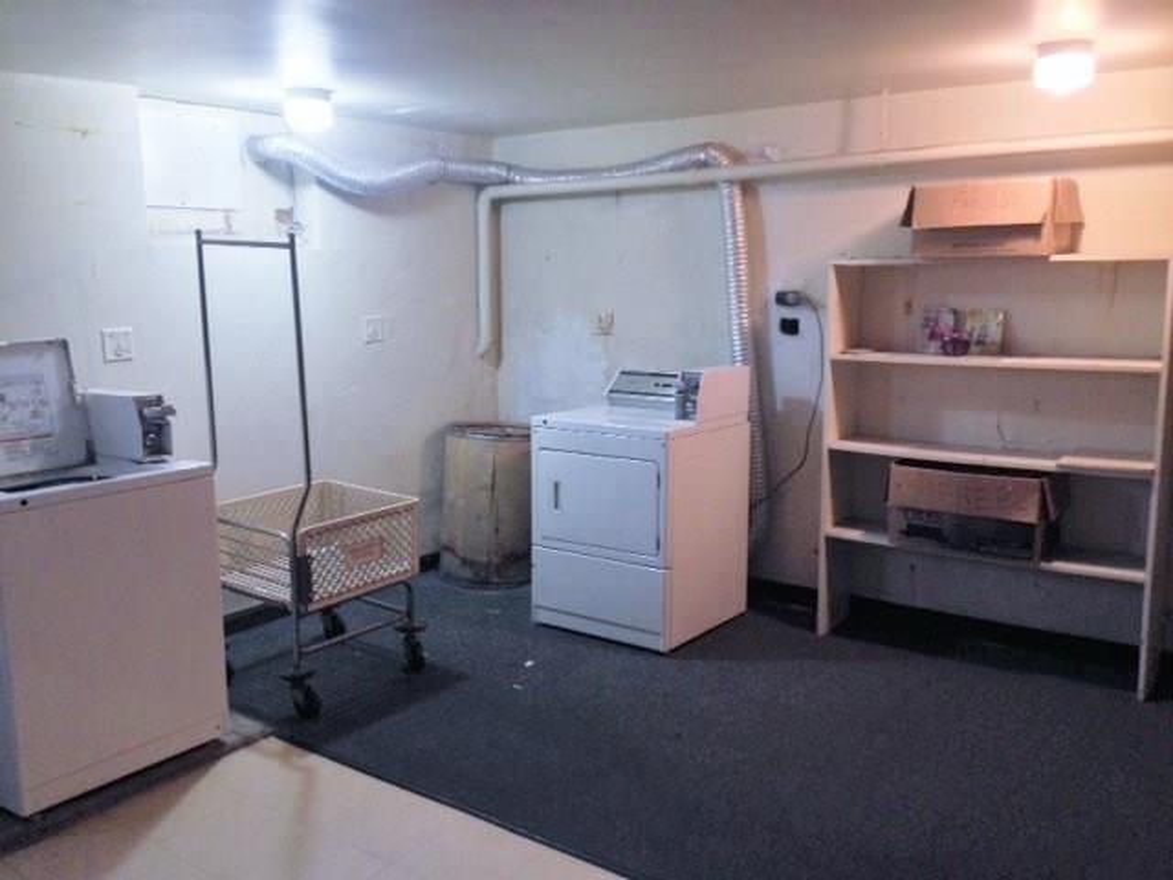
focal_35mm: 33
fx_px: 1118
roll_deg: +0.7
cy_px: 440
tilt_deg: -9.3
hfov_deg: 55.4
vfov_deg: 42.9
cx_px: 586
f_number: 2.4
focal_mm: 4.12
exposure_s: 1/20
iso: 320
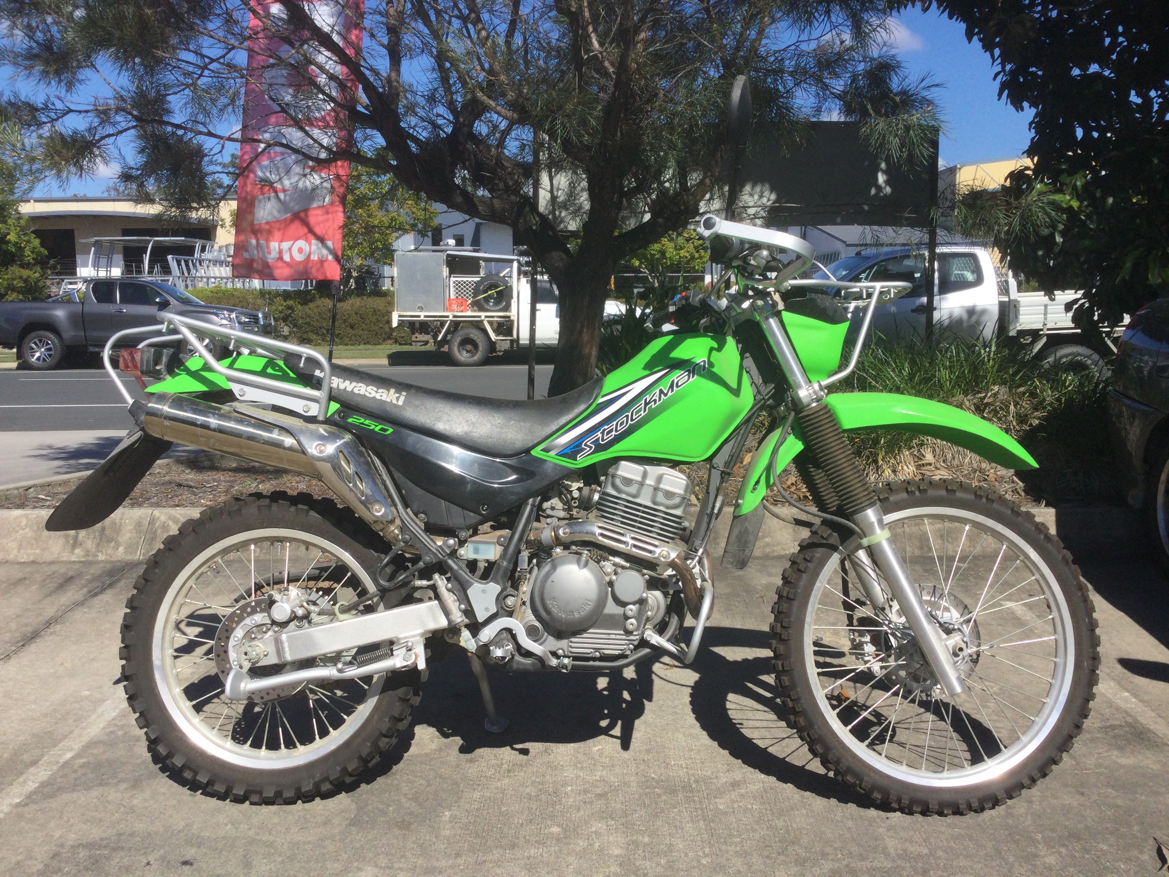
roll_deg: -0.5
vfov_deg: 45.4
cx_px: 584
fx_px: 1047
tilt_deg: -7.8
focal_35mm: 31
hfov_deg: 58.4
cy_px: 438
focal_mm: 3.3
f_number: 2.4
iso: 25
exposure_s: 1/1508
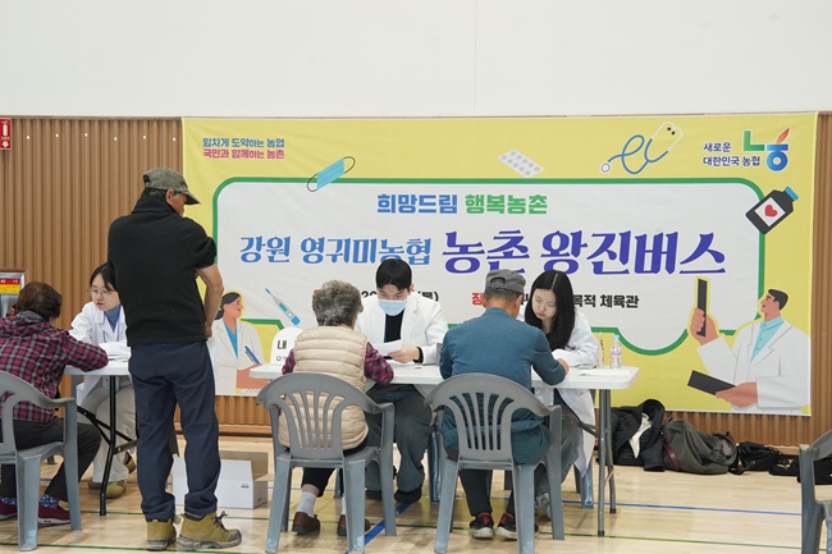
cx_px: 416
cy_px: 277
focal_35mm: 70
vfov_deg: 19.4
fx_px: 1617
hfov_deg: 28.9
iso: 3200
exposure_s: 1/125
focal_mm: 70
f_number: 9
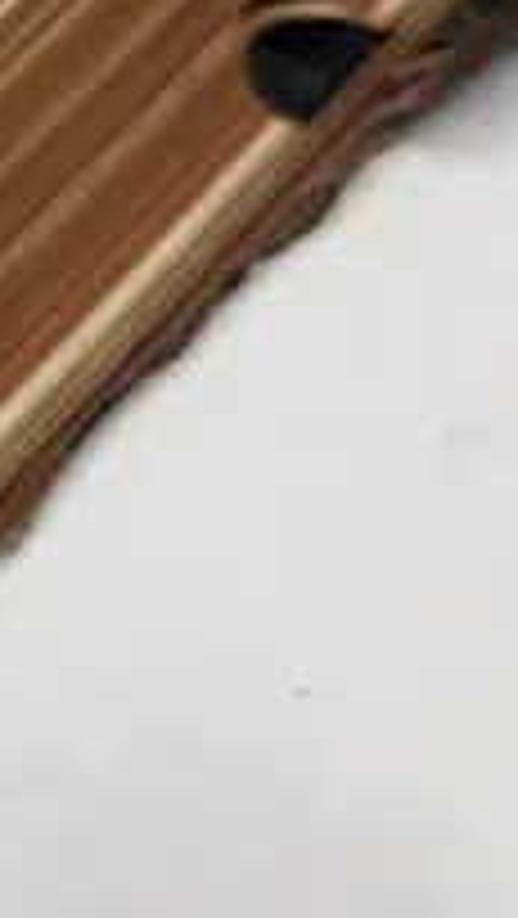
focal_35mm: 131
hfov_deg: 8.0
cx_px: -1022
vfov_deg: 16.1
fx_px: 3194
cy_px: 54
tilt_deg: -56.3
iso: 80
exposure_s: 1/100
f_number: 1.78
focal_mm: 6.86
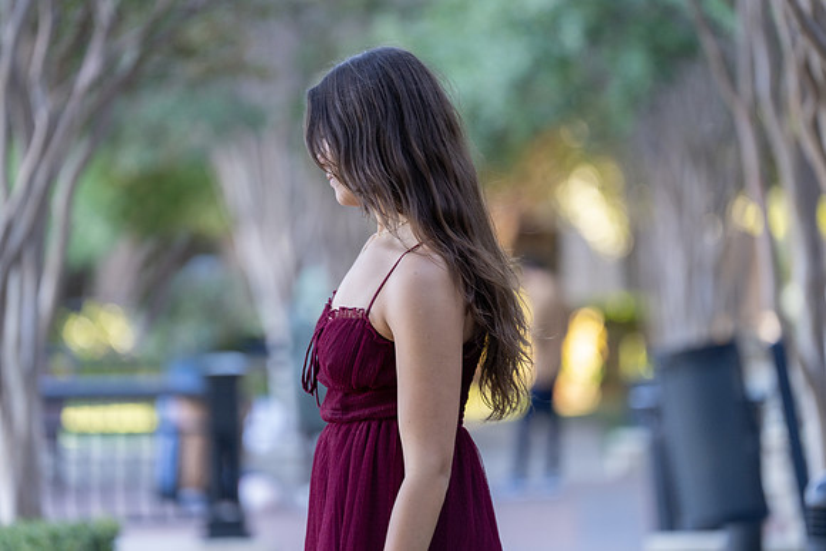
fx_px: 3866
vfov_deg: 8.2
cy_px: 276
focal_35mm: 168
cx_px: 413
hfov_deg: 12.2
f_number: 2.8
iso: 1000
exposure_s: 1/320
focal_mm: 162
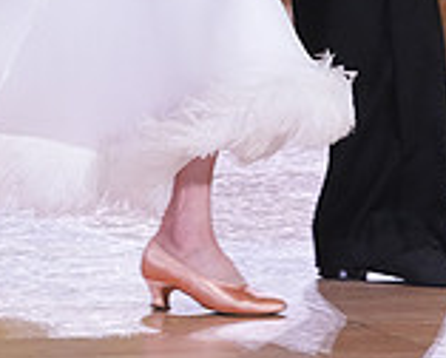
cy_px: -287
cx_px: 192
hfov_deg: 4.9
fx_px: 5260
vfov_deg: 3.9
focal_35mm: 398
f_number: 6.3
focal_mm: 115
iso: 3200
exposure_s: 1/250
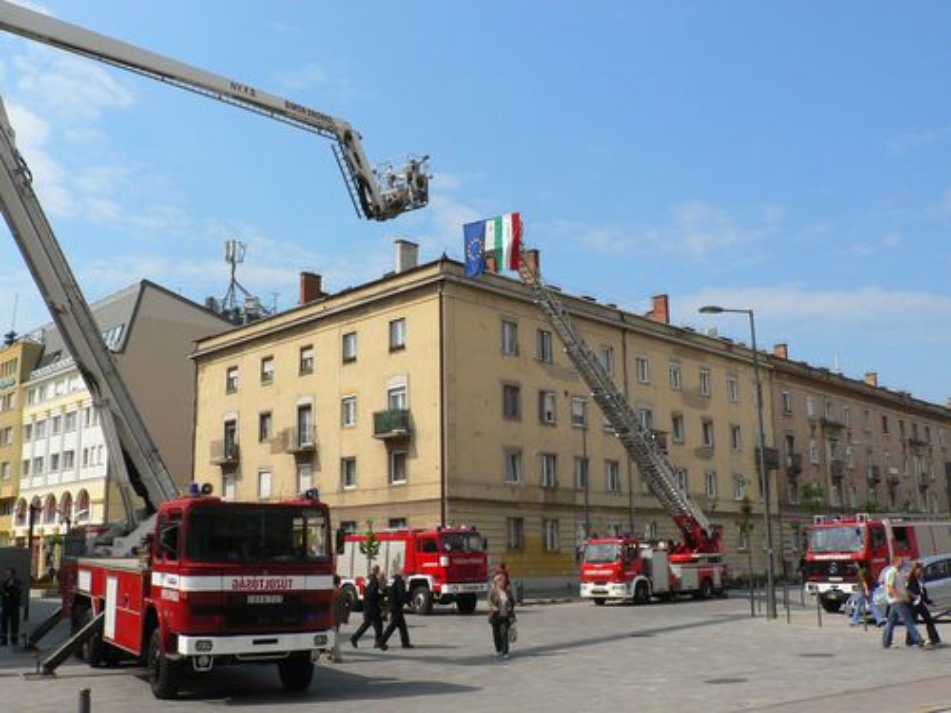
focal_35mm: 35
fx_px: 962
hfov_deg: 52.6
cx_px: 476
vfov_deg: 40.7
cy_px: 356
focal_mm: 6
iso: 200
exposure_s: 1/800
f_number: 8
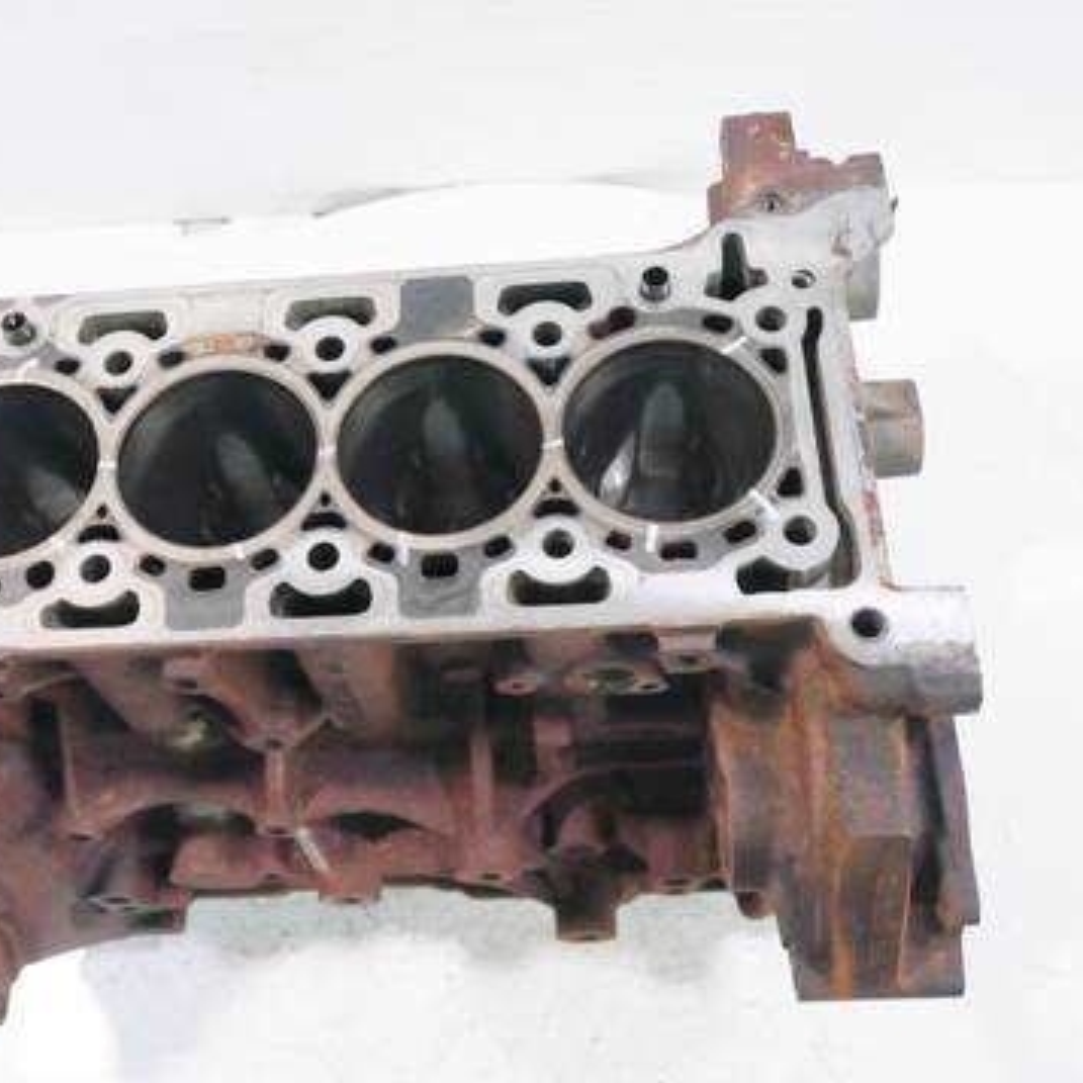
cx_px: 440
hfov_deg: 43.7
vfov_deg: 43.9
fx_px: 1345
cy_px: 540
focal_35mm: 38
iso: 640
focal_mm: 16
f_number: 4
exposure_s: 1/60
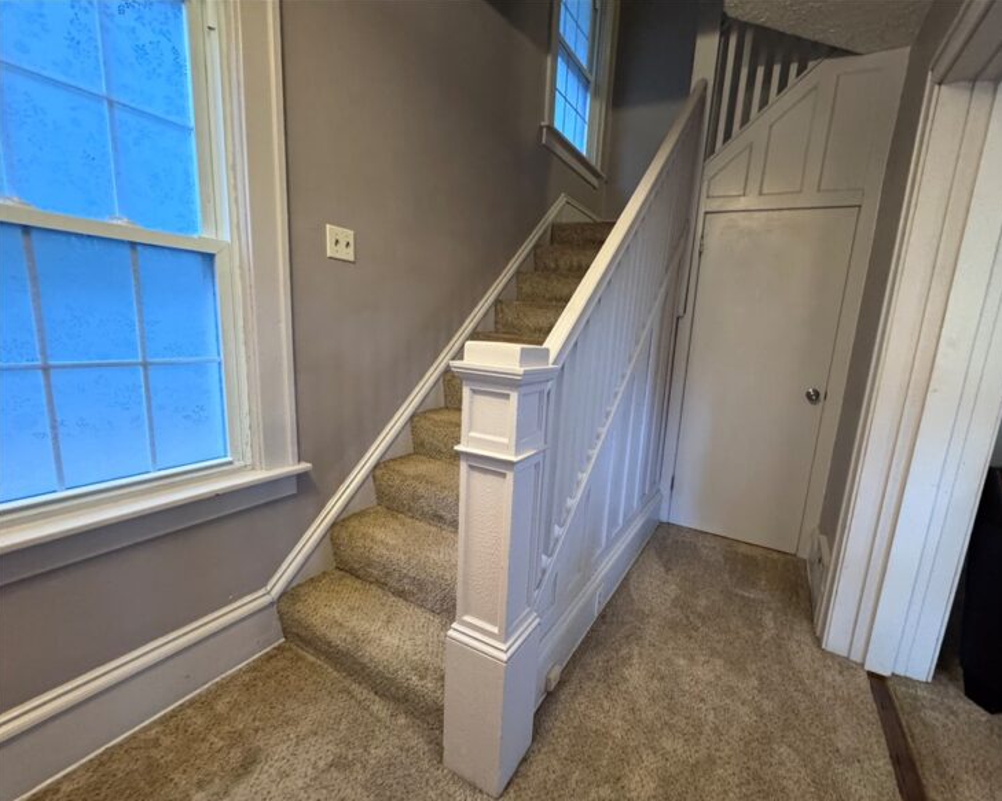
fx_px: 445
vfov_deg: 84.0
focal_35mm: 15
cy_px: 411
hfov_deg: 96.5
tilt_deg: -10.9
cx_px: 547
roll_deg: -3.4
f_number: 2.2
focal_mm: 2.22
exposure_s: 1/60
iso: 1000
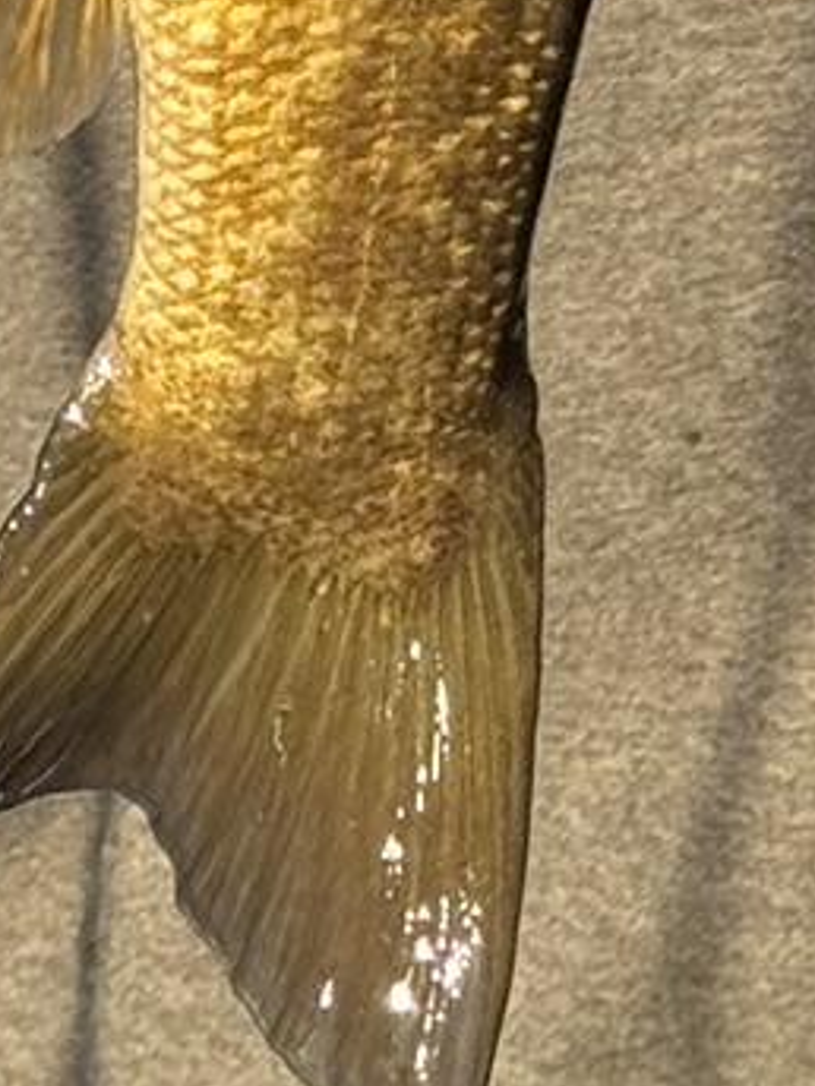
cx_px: 818
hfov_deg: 5.2
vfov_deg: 6.6
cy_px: -1613
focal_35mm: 286
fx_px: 8978
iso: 64
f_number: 1.78
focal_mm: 6.76
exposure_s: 1/1818
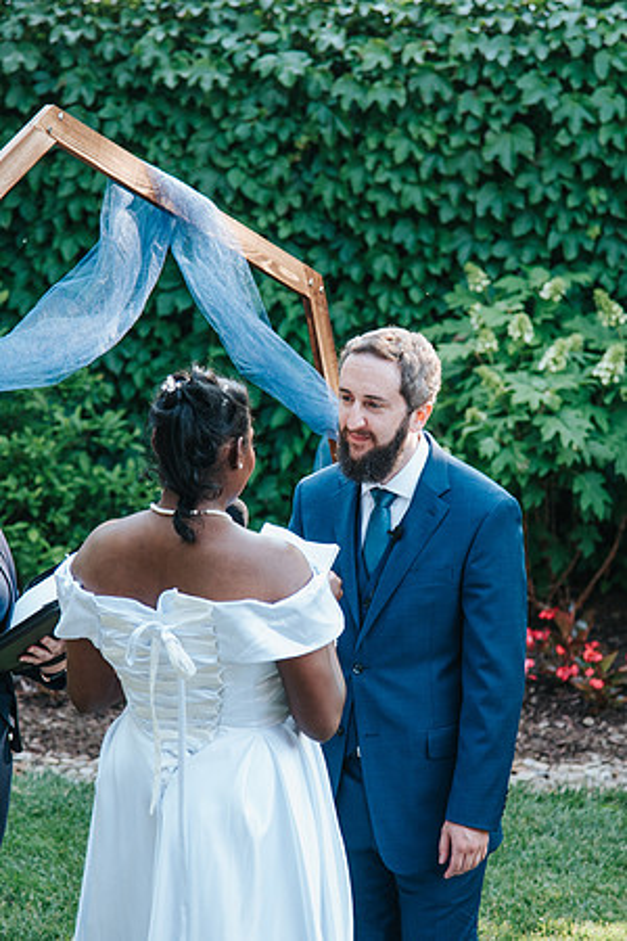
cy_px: 470
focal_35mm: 147
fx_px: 3837
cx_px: 351
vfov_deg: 14.0
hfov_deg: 9.3
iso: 640
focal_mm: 98
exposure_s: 1/250
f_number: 4
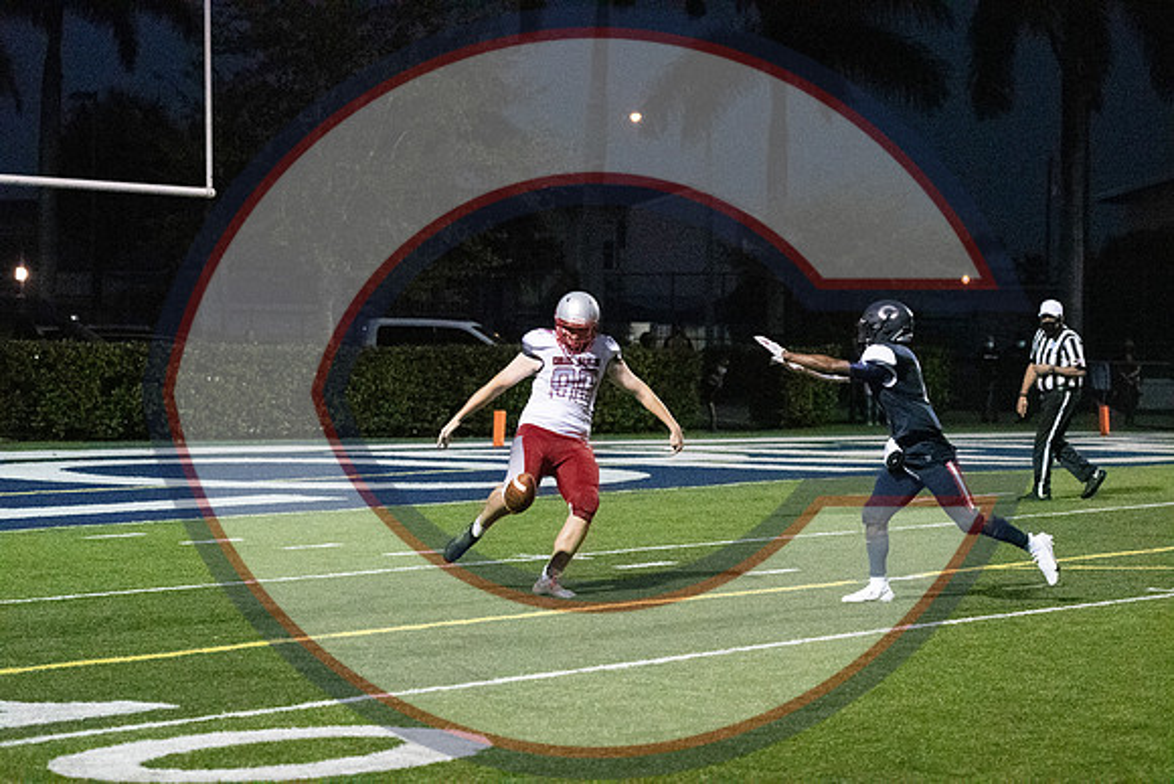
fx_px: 3425
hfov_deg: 19.5
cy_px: 392
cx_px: 587
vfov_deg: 13.0
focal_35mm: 105
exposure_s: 1/3200
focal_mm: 70
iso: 36000
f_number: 2.8
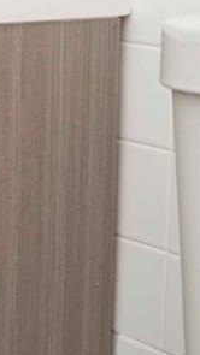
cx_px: -287
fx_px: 1282
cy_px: -42
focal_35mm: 136
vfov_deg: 15.4
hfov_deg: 8.2
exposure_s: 1/125
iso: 250
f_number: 8
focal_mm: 24
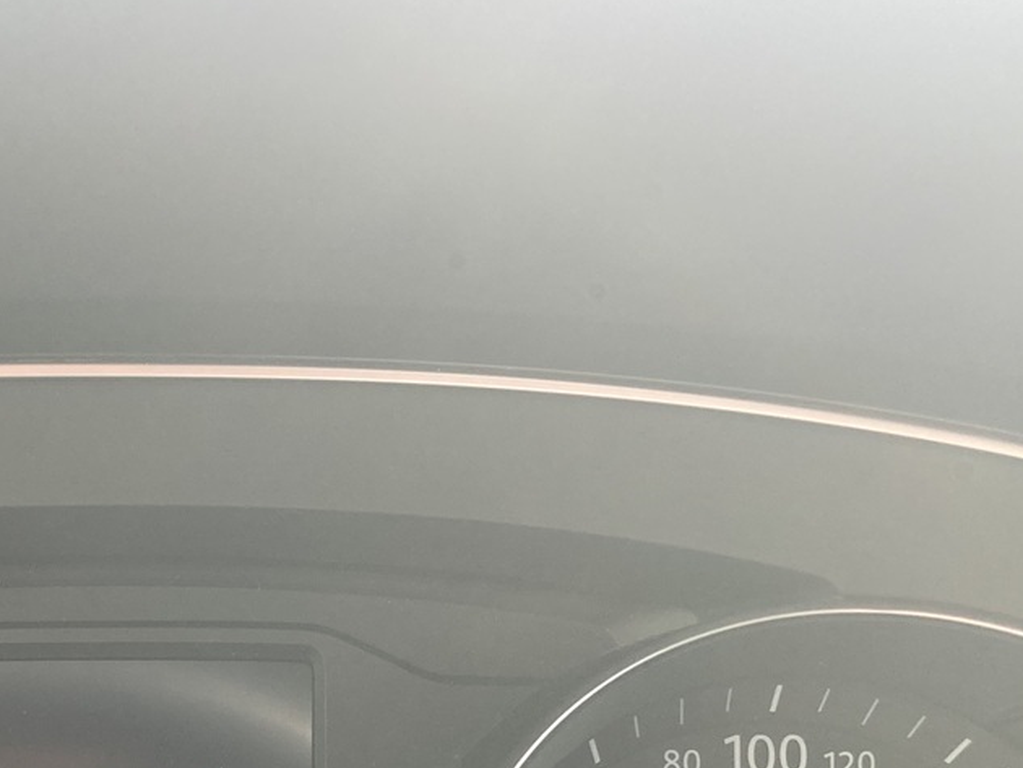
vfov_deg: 21.7
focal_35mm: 64
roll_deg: +0.1
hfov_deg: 28.8
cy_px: 854
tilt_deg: -18.1
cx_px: 63
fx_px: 1892
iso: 64
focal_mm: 3.99
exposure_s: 1/121
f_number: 1.8
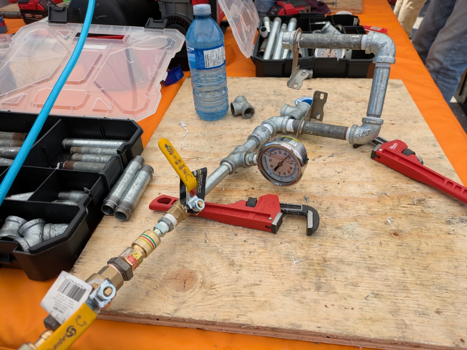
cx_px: 234
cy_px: 175
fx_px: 337
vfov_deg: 54.9
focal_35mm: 25
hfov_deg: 69.4
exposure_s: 1/1292
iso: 46
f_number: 1.89
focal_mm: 5.43
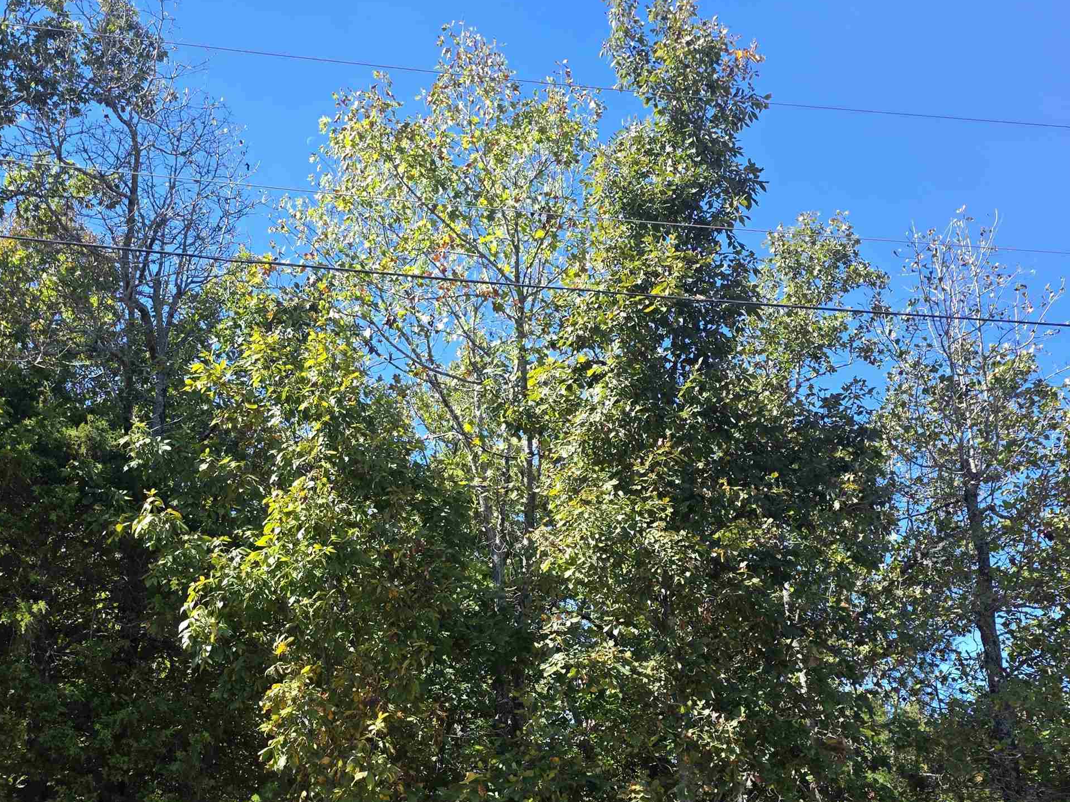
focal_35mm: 37
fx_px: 1144
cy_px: 576
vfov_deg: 37.9
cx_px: 523
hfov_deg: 50.1
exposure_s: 1/359
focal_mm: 6.3
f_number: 1.7
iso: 32
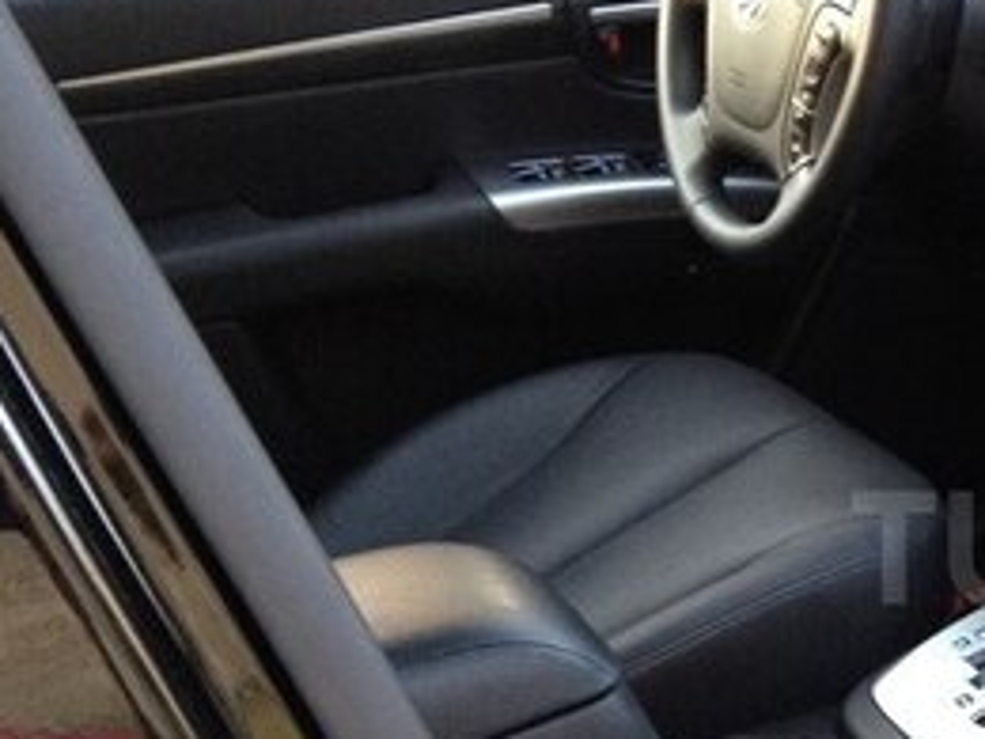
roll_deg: +1.6
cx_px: 1239
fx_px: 2532
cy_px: 548
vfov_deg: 16.5
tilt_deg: -26.3
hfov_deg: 20.3
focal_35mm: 89
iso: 160
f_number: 2.4
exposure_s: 1/20
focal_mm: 4.28
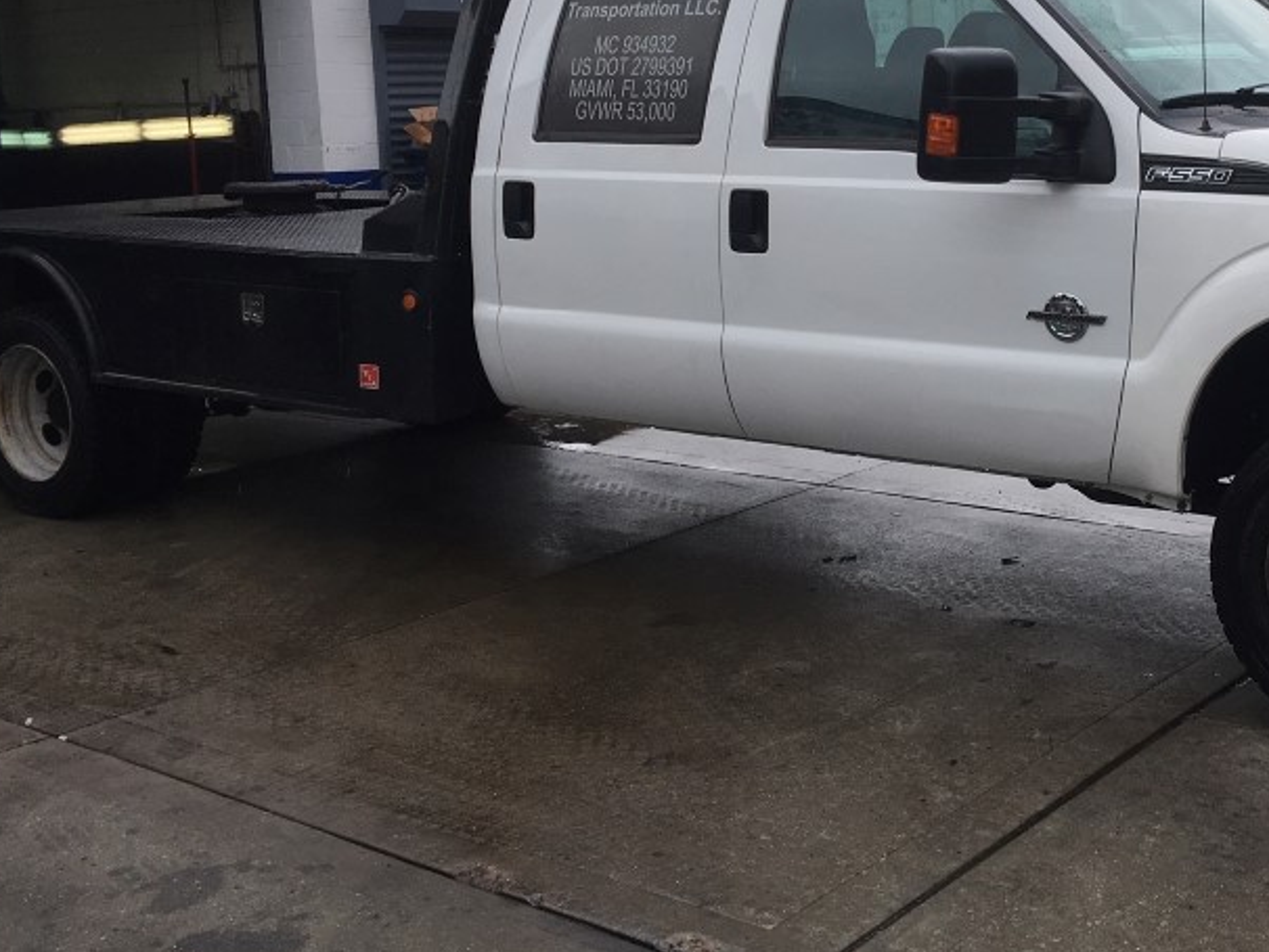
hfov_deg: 38.3
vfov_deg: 29.4
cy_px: 291
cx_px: 873
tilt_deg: -4.8
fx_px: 1797
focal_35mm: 49
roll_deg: +1.9
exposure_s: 1/549
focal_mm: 4.15
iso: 25
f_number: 2.2
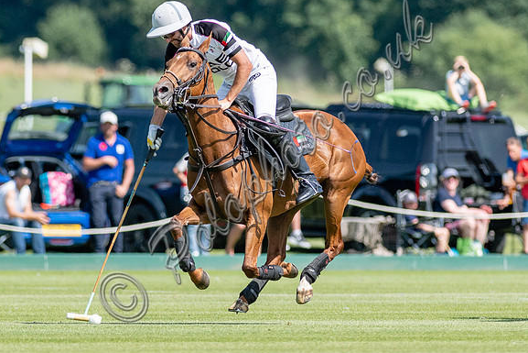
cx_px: 146
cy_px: 237
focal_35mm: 721
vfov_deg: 1.9
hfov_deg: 2.9
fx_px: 10577
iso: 400
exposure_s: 1/6400
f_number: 4
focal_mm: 300
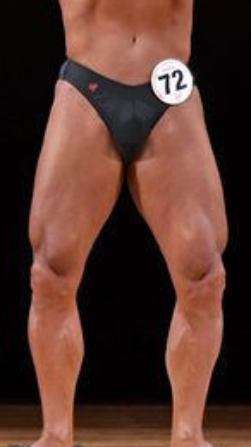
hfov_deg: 1.6
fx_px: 8874
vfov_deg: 2.9
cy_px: 62
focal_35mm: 749
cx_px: 95
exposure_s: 1/400
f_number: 5.6
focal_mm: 160
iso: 4000
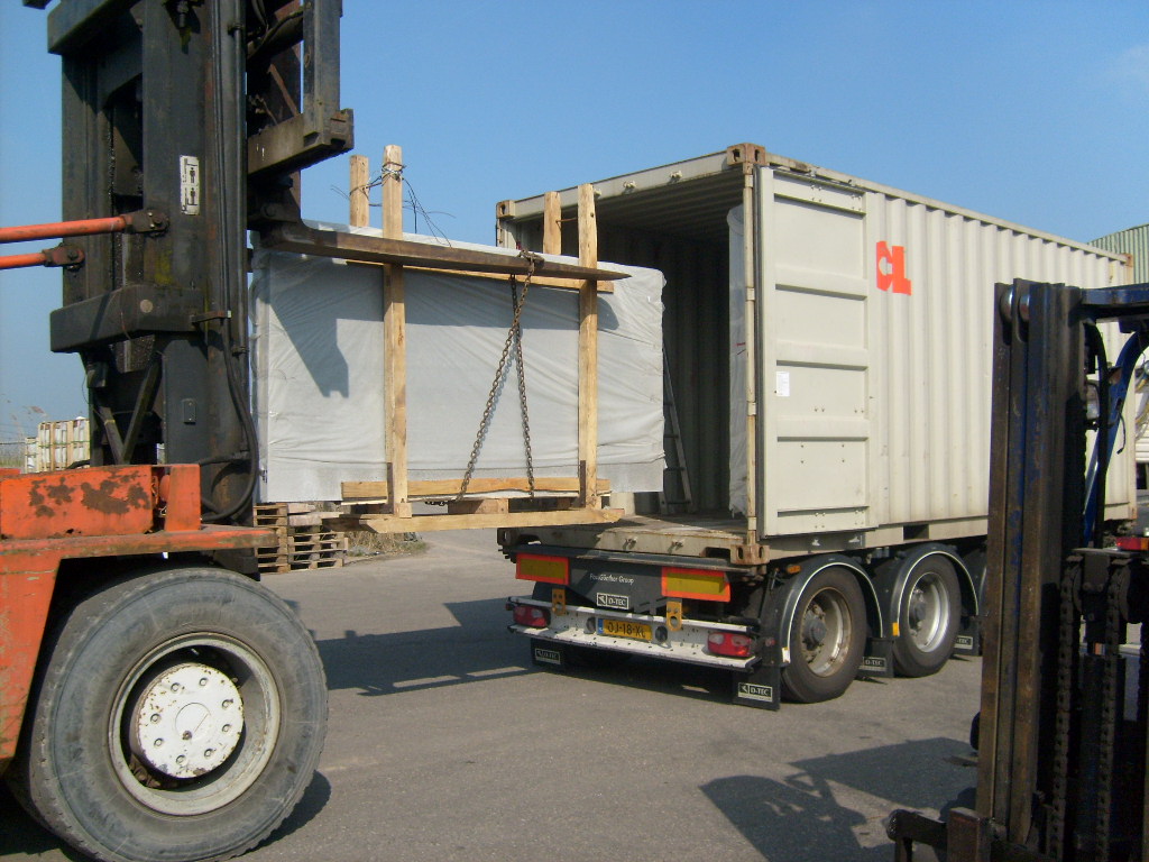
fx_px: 1162
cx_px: 574
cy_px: 431
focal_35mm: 35
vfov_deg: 40.7
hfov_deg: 52.6
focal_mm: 5.8
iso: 80
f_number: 7.1
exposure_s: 1/250
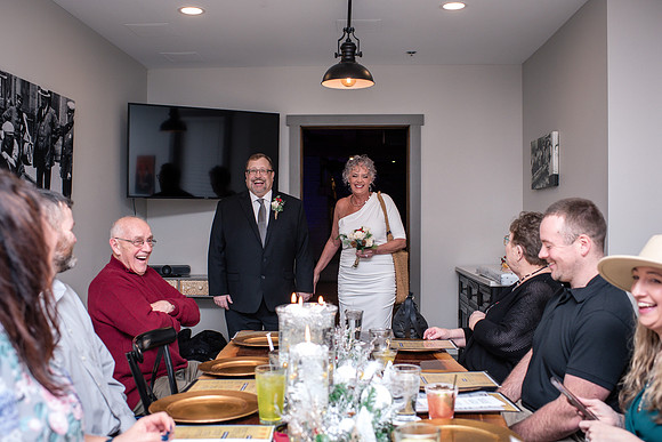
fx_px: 676
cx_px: 331
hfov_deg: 52.2
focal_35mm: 37
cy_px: 221
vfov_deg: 36.2
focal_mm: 35
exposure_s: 1/200
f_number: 3.5
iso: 500
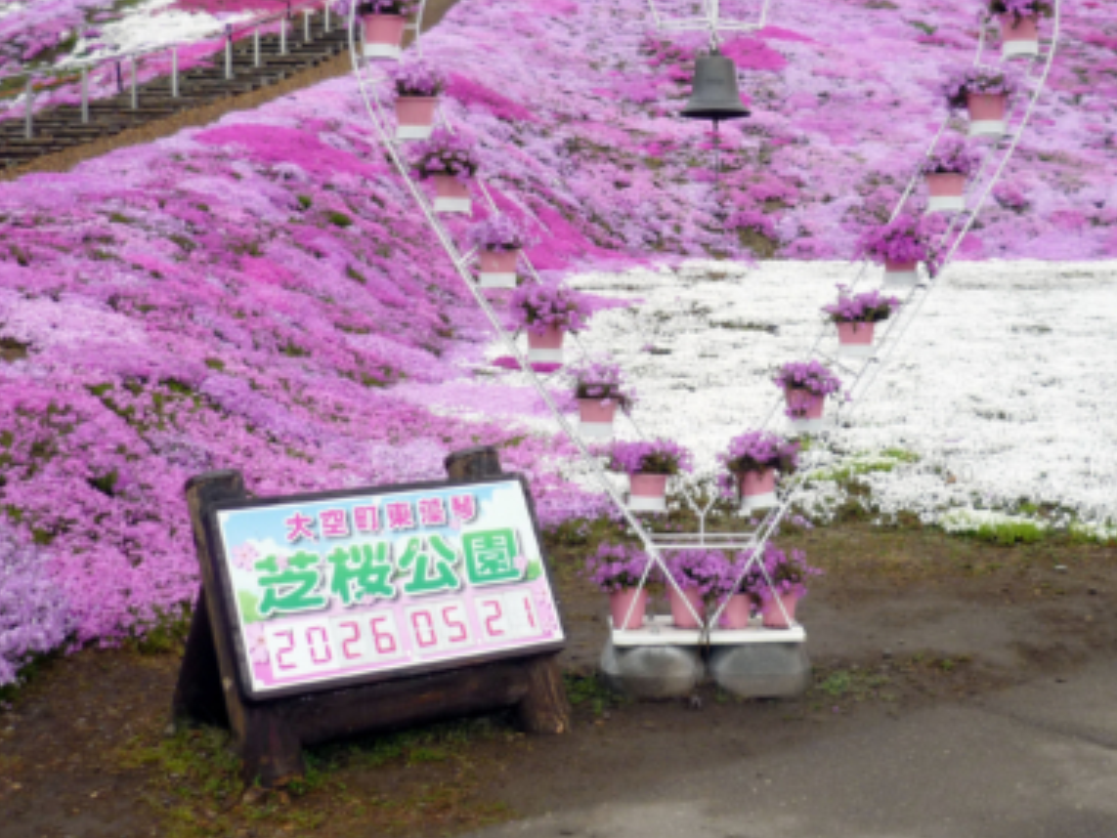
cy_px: 193
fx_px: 1678
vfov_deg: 27.6
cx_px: 689
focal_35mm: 52
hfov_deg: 36.6
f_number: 2.8
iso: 100
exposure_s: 1/125
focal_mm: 5.5
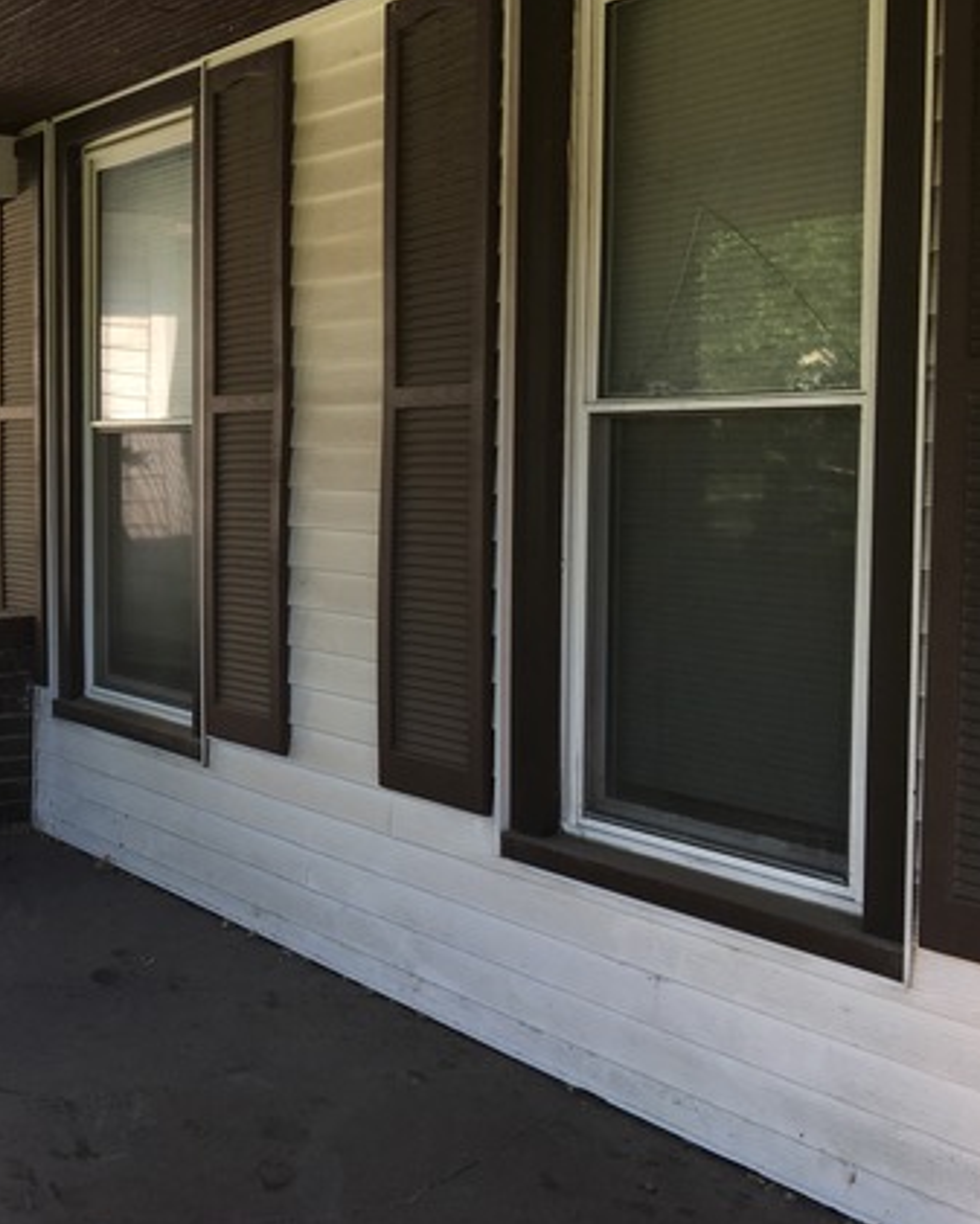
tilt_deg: -3.8
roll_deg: +0.3
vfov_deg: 42.8
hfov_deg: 32.8
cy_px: 558
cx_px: 64
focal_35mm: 43
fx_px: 1558
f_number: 2.2
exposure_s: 1/194
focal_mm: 4.15
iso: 25
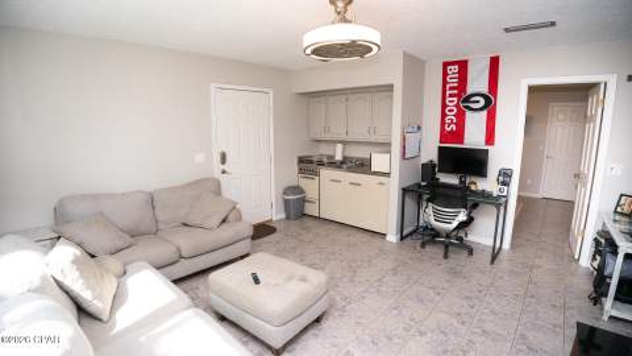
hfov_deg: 96.7
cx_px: 316
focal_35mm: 17
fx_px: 281
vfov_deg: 64.7
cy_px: 178
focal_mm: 16
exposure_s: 1/160
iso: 400
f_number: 4
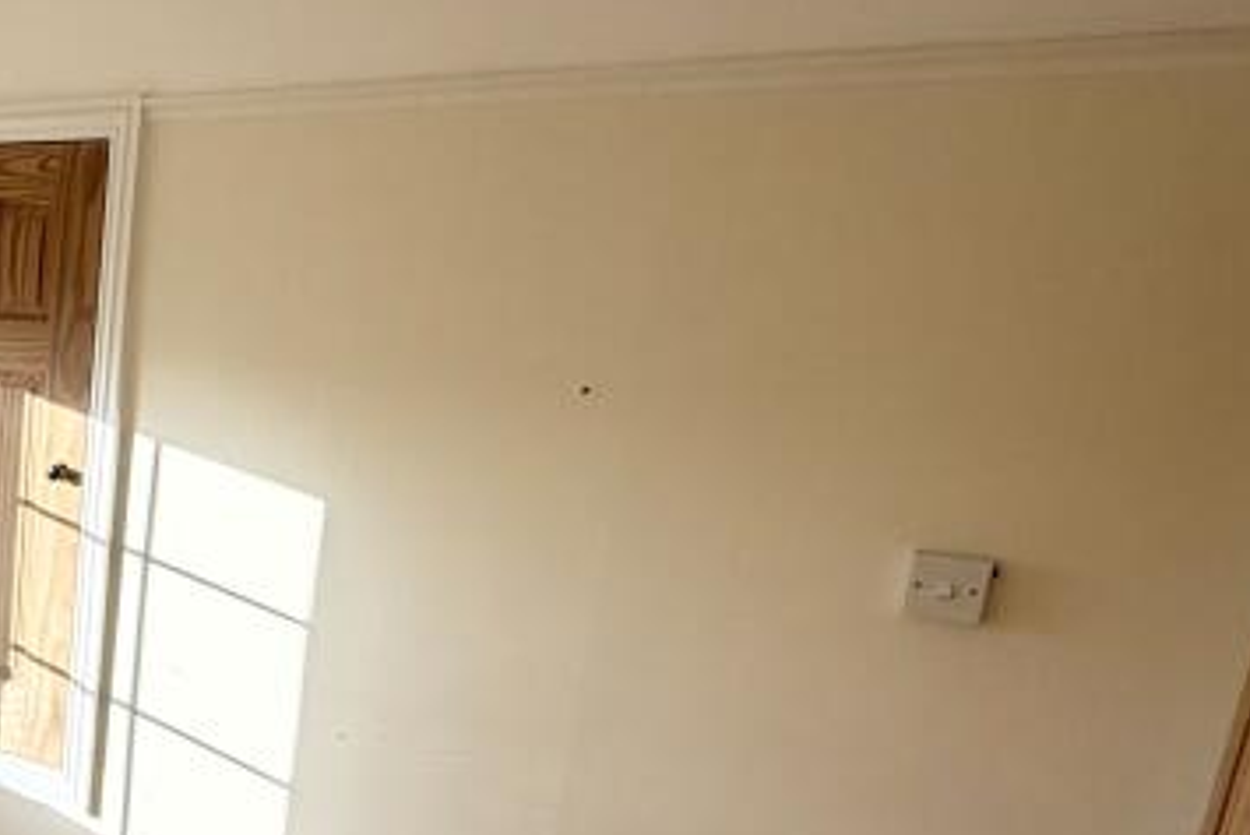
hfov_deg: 37.5
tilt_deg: -14.3
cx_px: -176
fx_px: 1459
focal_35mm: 42
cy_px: 634
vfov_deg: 31.3
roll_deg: -2.6
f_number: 2.2
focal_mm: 2.22
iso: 64
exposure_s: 1/213
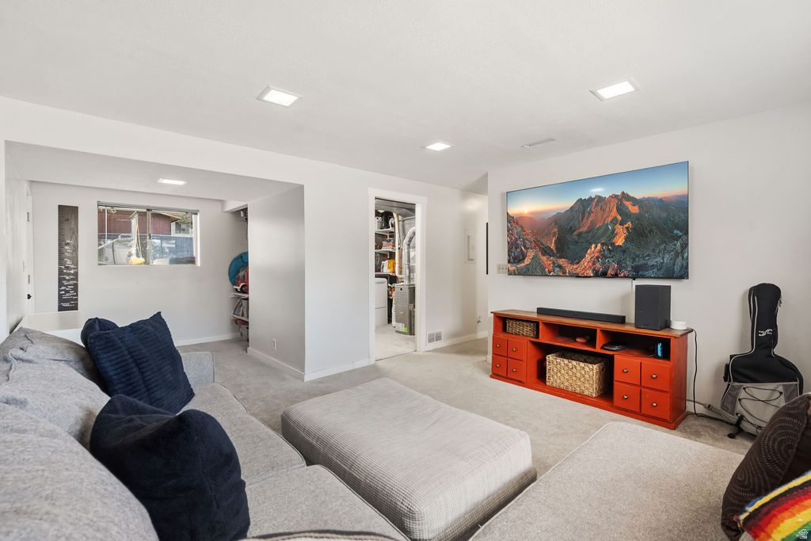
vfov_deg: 73.8
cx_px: 406
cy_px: 270
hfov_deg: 96.7
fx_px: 360
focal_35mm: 16
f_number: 6.3
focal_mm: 16
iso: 3200
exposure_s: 1/40
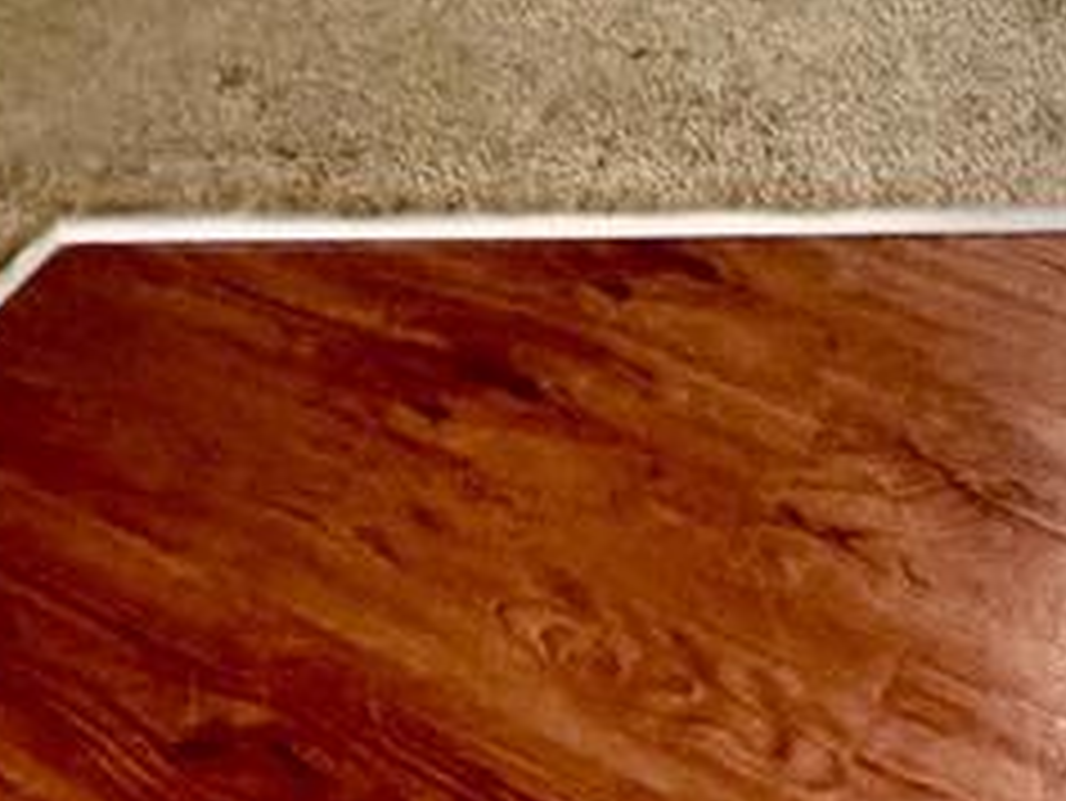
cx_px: 436
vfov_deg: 11.8
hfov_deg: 23.0
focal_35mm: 85
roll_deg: +2.0
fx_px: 2619
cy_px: -1436
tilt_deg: -4.0
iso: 320
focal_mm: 2.22
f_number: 2.2
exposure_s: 1/120
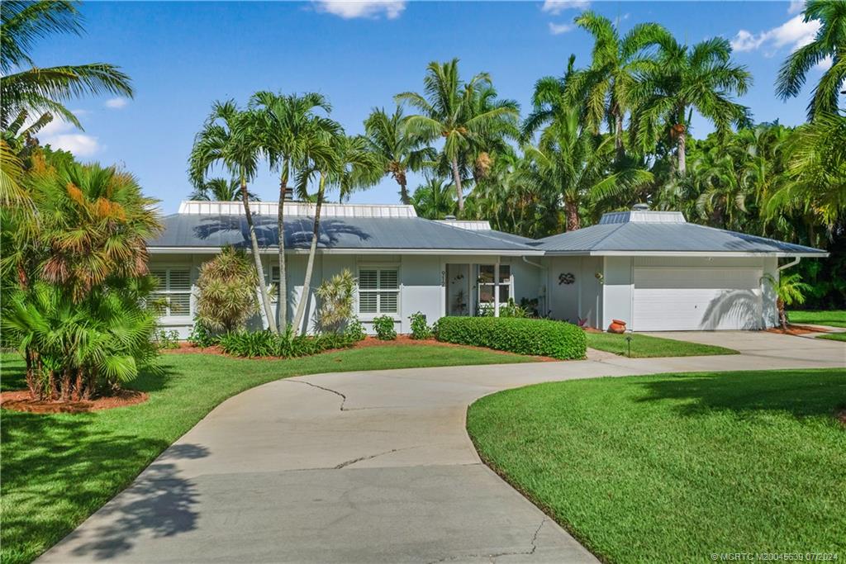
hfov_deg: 58.7
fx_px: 752
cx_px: 423
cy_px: 282
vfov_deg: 41.1
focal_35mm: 32
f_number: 8
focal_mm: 32
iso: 2000
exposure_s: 1/3200
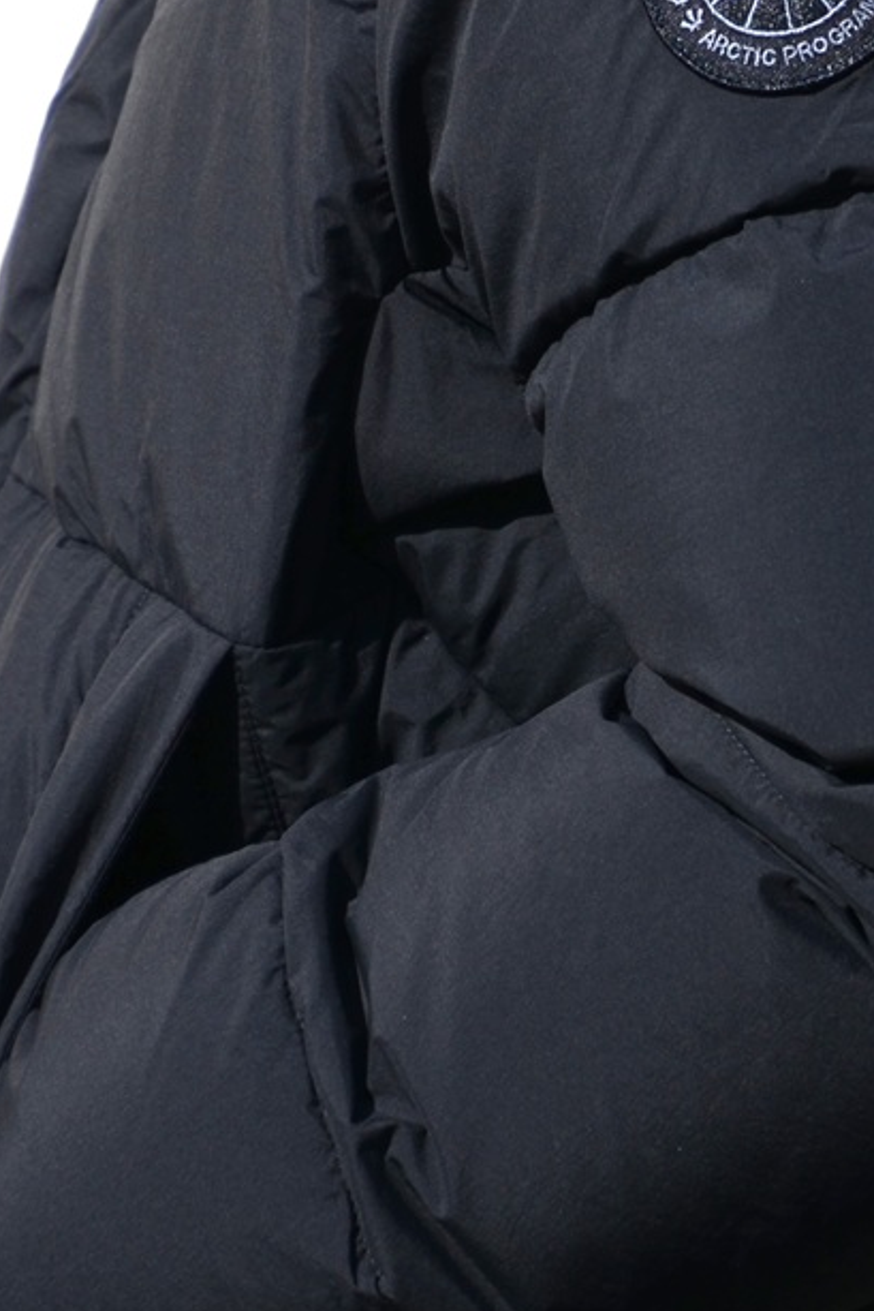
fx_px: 33518
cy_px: 437
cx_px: 577
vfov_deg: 2.2
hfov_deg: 1.5
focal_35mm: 921
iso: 125
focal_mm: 250
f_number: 6.3
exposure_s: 1/1000
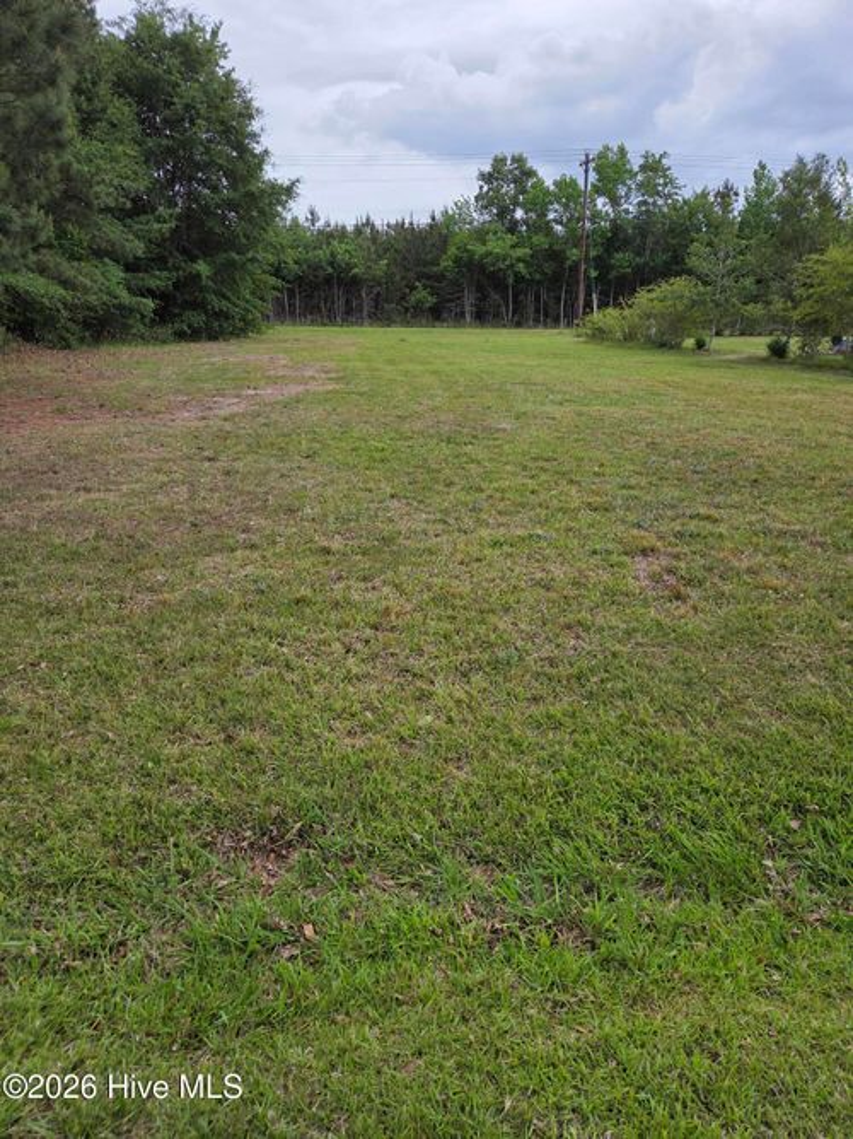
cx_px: 426
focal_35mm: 23
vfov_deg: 73.9
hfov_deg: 58.9
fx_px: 756
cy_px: 570
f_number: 1.8
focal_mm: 5.4
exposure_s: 1/622
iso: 80
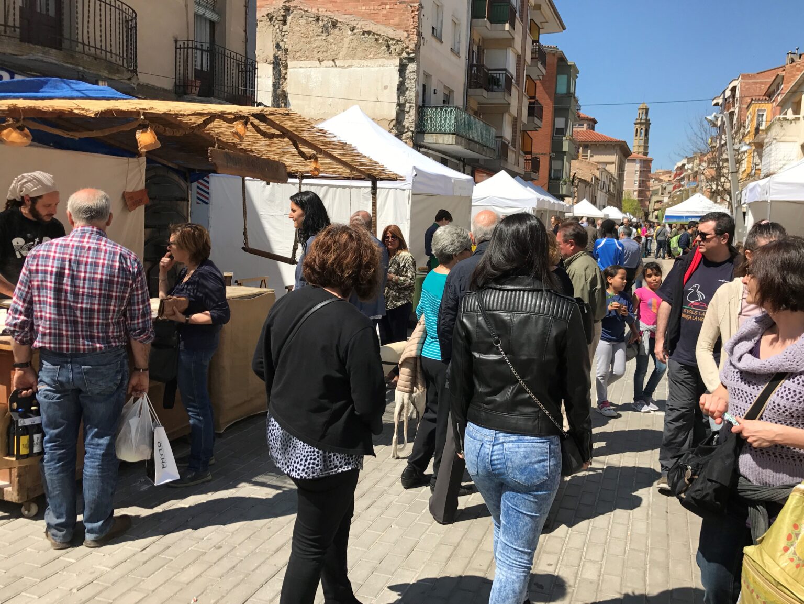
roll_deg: -3.0
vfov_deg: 49.8
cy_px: 302
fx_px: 651
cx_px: 402
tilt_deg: -5.9
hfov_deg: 63.4
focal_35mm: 28
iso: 20
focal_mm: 3.99
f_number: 1.8
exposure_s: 1/2227
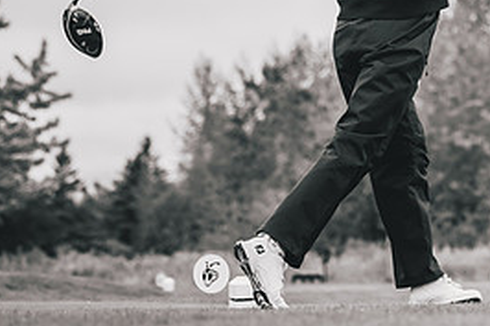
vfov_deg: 7.1
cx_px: 484
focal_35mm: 192
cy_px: 21
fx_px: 2612
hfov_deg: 10.6
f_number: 3.5
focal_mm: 88
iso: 800
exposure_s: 1/3200
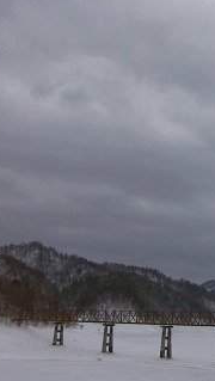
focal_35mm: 63
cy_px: 198
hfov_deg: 18.4
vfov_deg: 33.3
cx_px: 244
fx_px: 637
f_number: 8
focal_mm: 16
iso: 200
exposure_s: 1/500
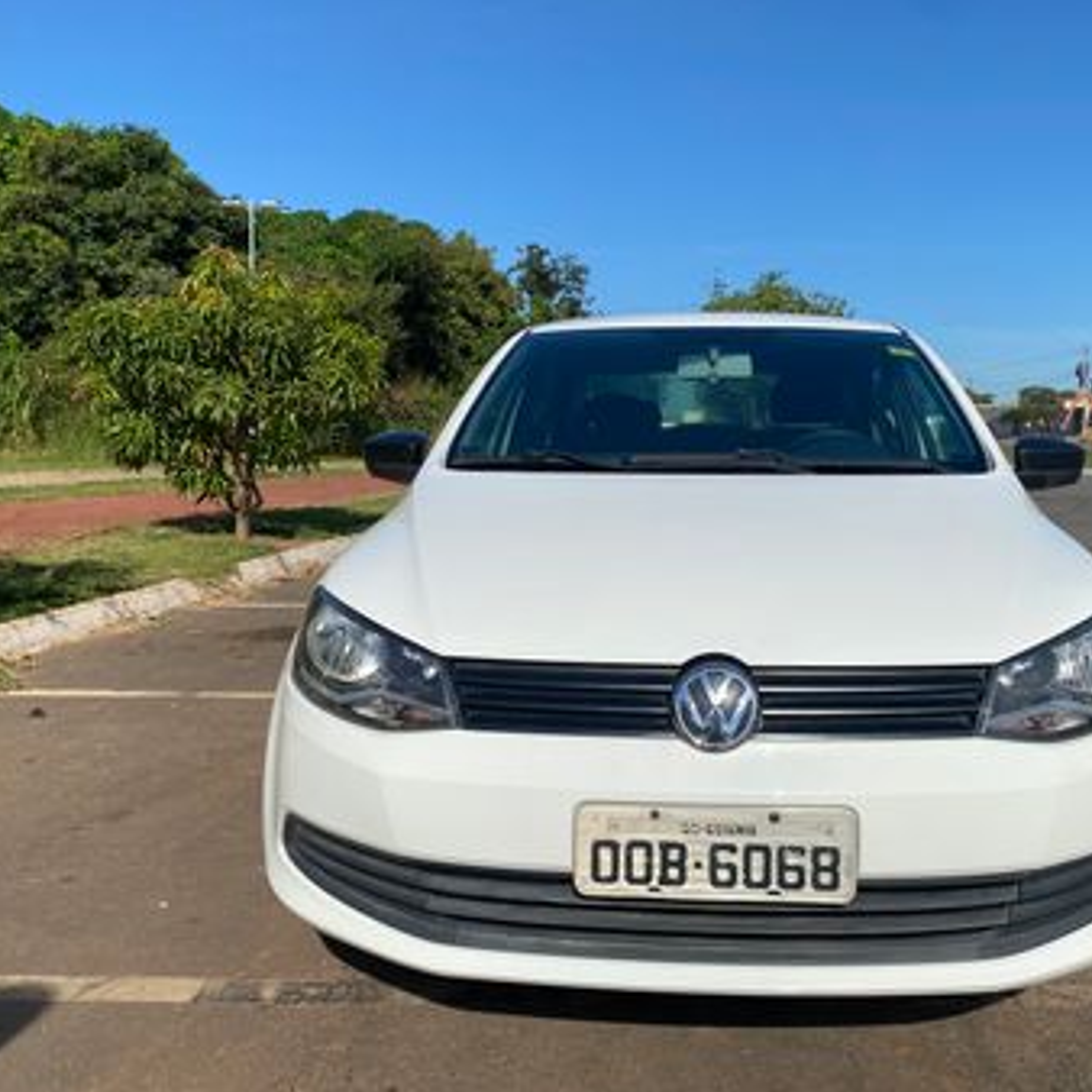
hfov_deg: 50.7
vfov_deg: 51.1
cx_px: 672
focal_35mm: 32
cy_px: 559
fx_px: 1142
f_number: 1.8
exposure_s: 1/5495
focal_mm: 4.25
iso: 32
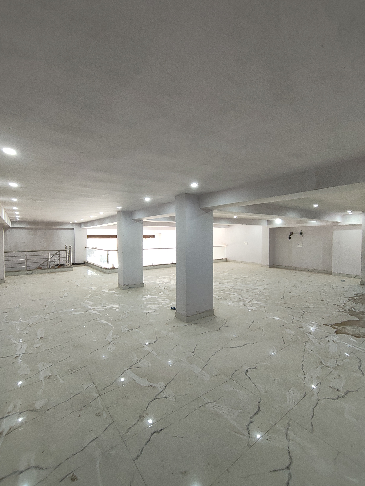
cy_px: 243
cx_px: 182
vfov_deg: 98.1
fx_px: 211
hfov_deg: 81.8
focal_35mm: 15
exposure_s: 1/100
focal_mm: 1.64
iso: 234
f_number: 2.2
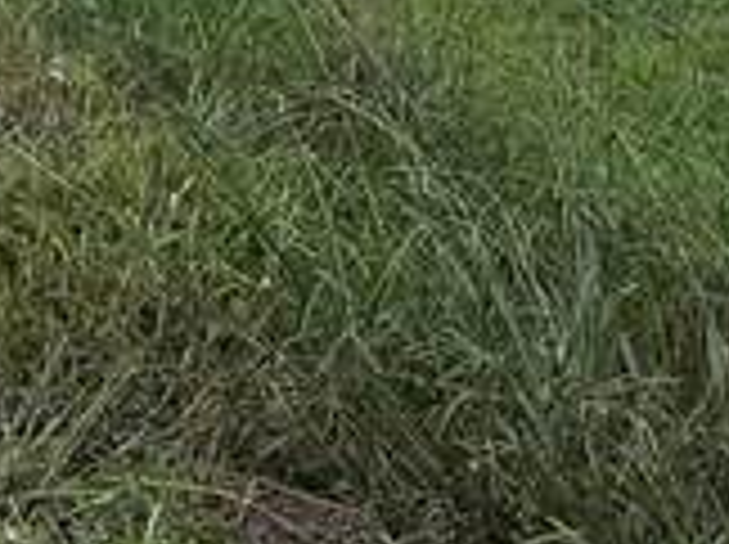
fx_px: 3196
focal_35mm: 152
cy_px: -634
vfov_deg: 9.0
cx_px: -792
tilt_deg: +1.0
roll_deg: +0.8
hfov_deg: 11.5
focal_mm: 6.76
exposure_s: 1/5714
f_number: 1.78
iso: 80
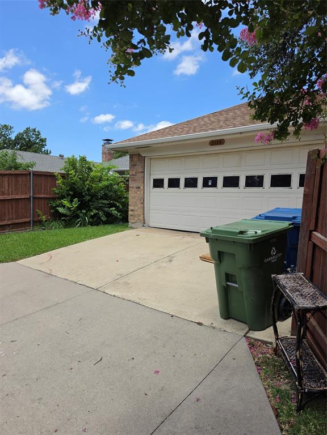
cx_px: 164
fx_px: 290
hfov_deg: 58.9
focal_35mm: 23
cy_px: 218
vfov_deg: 73.9
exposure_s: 1/4764
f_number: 1.4
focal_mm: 6.5
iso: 64
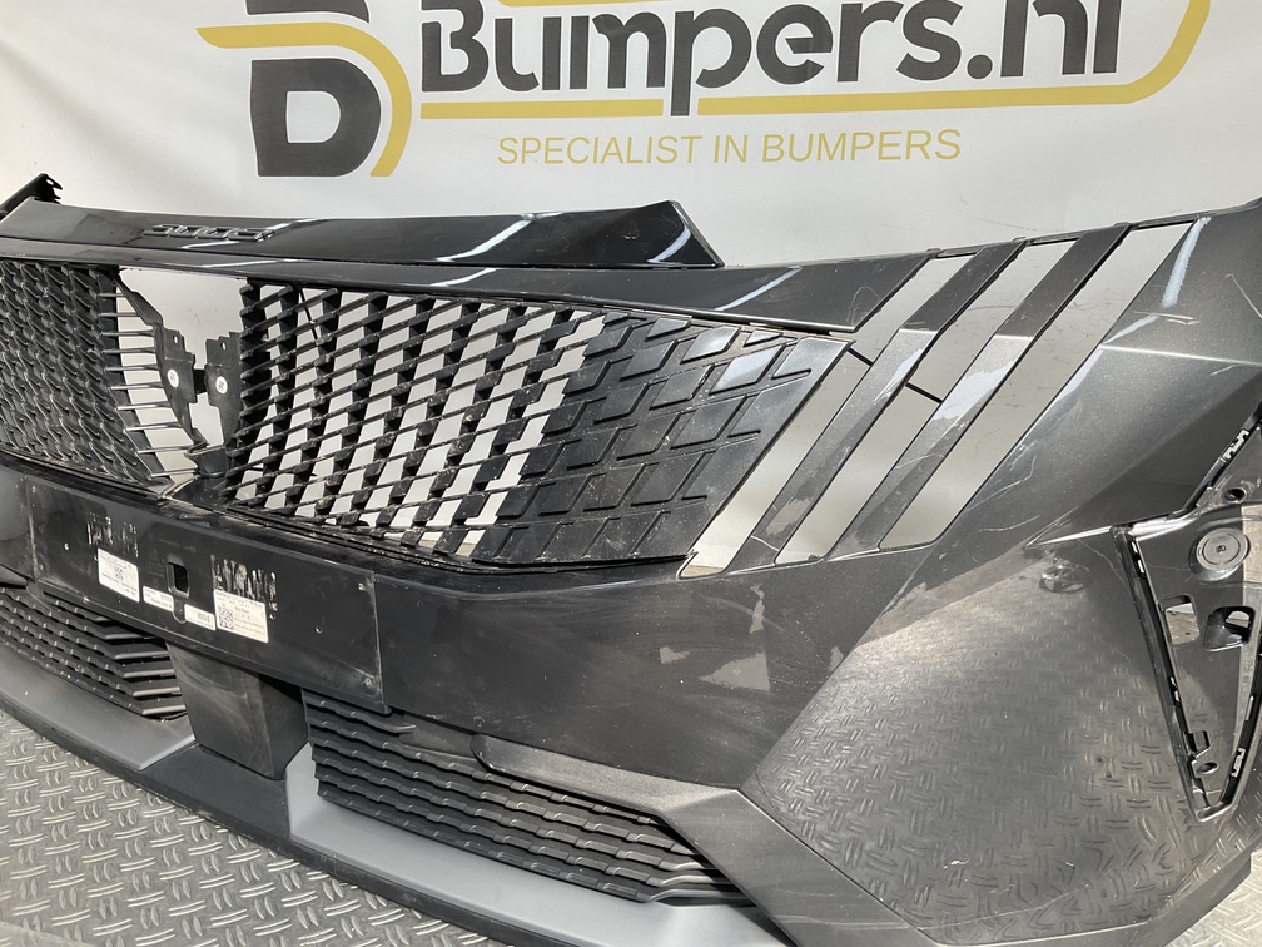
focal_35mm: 29
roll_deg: -0.1
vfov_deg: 48.2
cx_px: 631
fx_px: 1057
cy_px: 474
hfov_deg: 61.7
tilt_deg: -13.5
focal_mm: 3
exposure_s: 1/180
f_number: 1.8
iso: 16
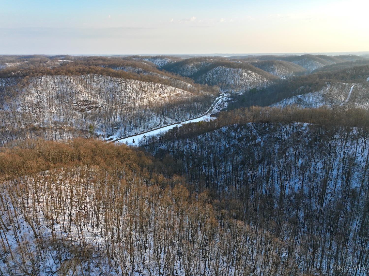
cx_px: 184
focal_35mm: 24
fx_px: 256
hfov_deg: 71.6
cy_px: 138
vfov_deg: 56.8
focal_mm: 12.29
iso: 190
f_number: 2.8
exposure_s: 1/80
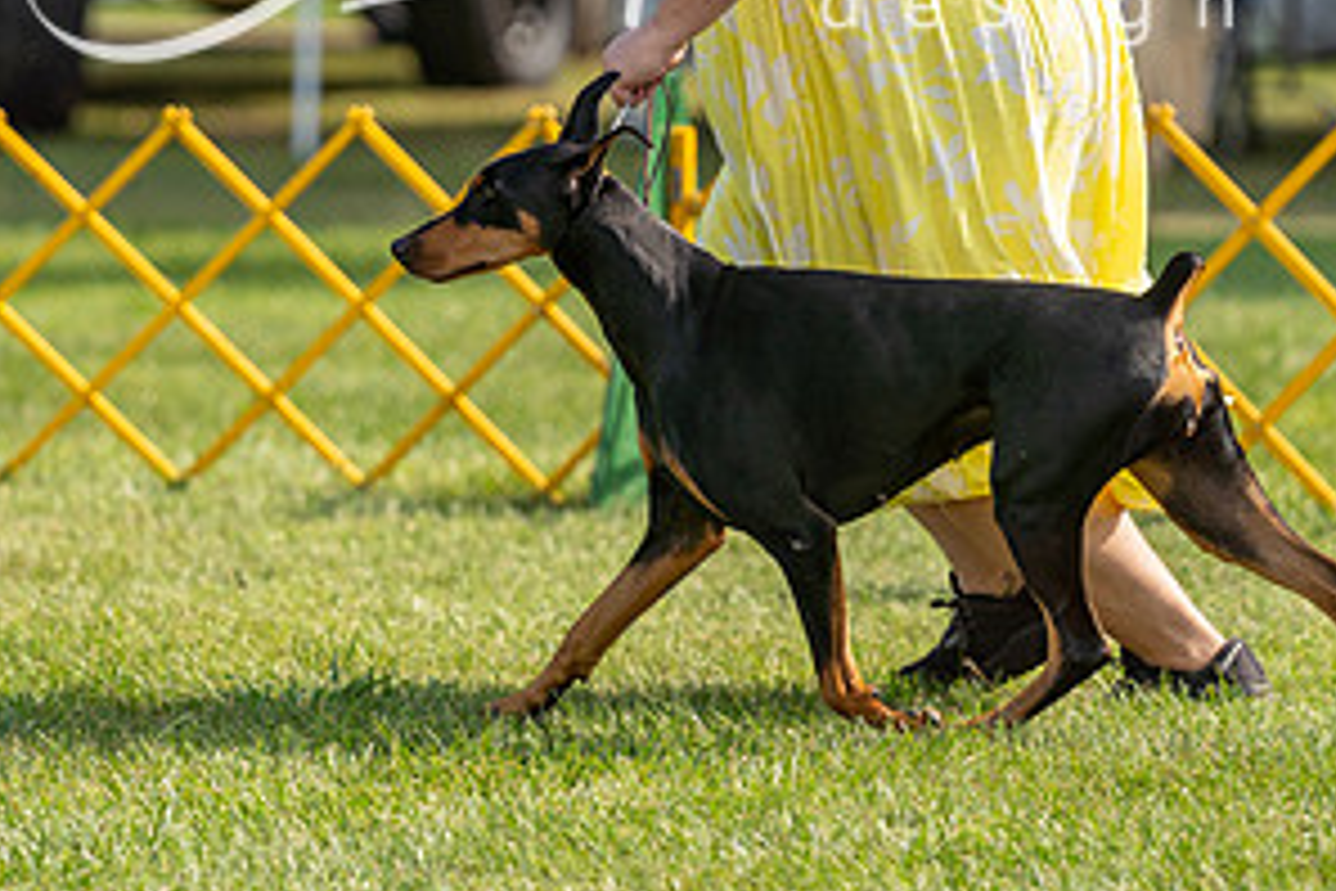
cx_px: 675
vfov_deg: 3.5
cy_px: 142
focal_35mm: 391
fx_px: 14509
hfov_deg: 5.3
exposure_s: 1/1600
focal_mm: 200
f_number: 3.5
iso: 200
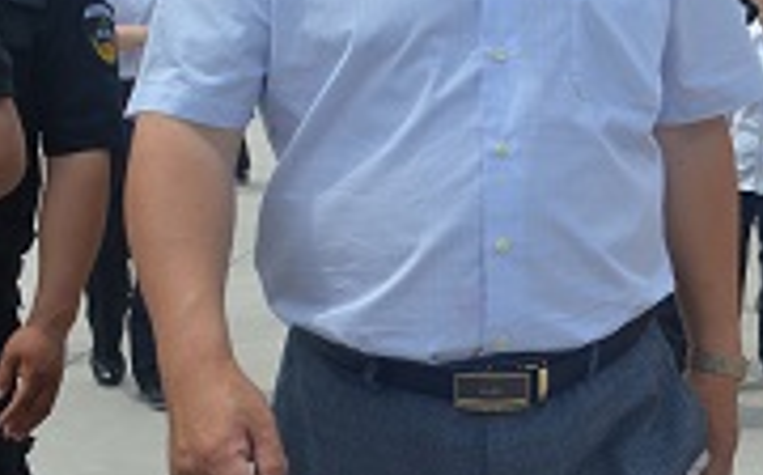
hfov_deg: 21.4
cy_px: 83
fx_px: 1911
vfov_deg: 14.1
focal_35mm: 92
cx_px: 854
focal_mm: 22
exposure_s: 1/320
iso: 100
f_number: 9
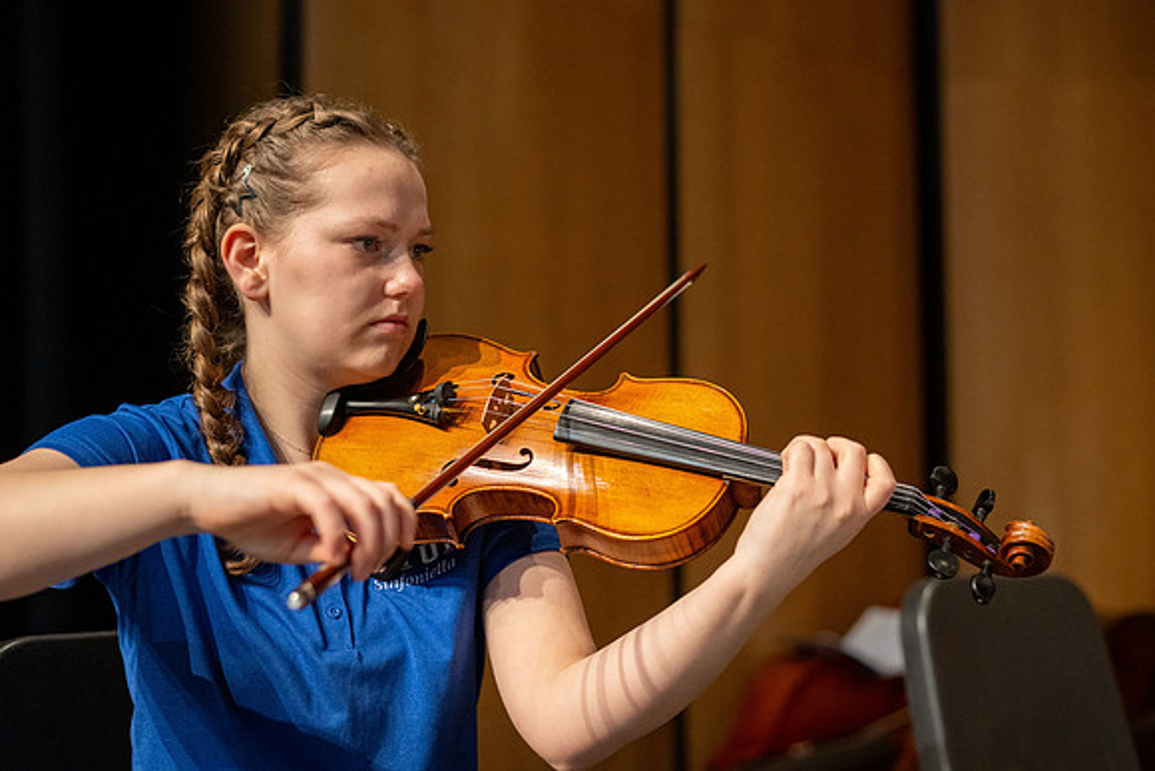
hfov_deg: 39.6
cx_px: 578
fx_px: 1604
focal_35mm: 50
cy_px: 386
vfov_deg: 27.0
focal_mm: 50
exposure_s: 1/400
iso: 3200
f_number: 2.8
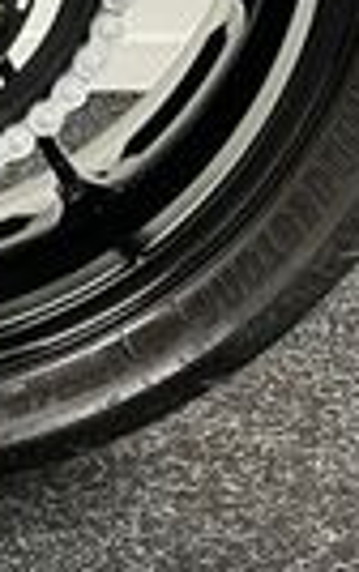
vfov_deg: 15.1
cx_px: -269
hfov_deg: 9.5
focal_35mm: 132
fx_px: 2062
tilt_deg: -7.2
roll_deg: -0.2
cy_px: -158
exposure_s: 1/33
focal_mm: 5.1
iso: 500
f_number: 1.6
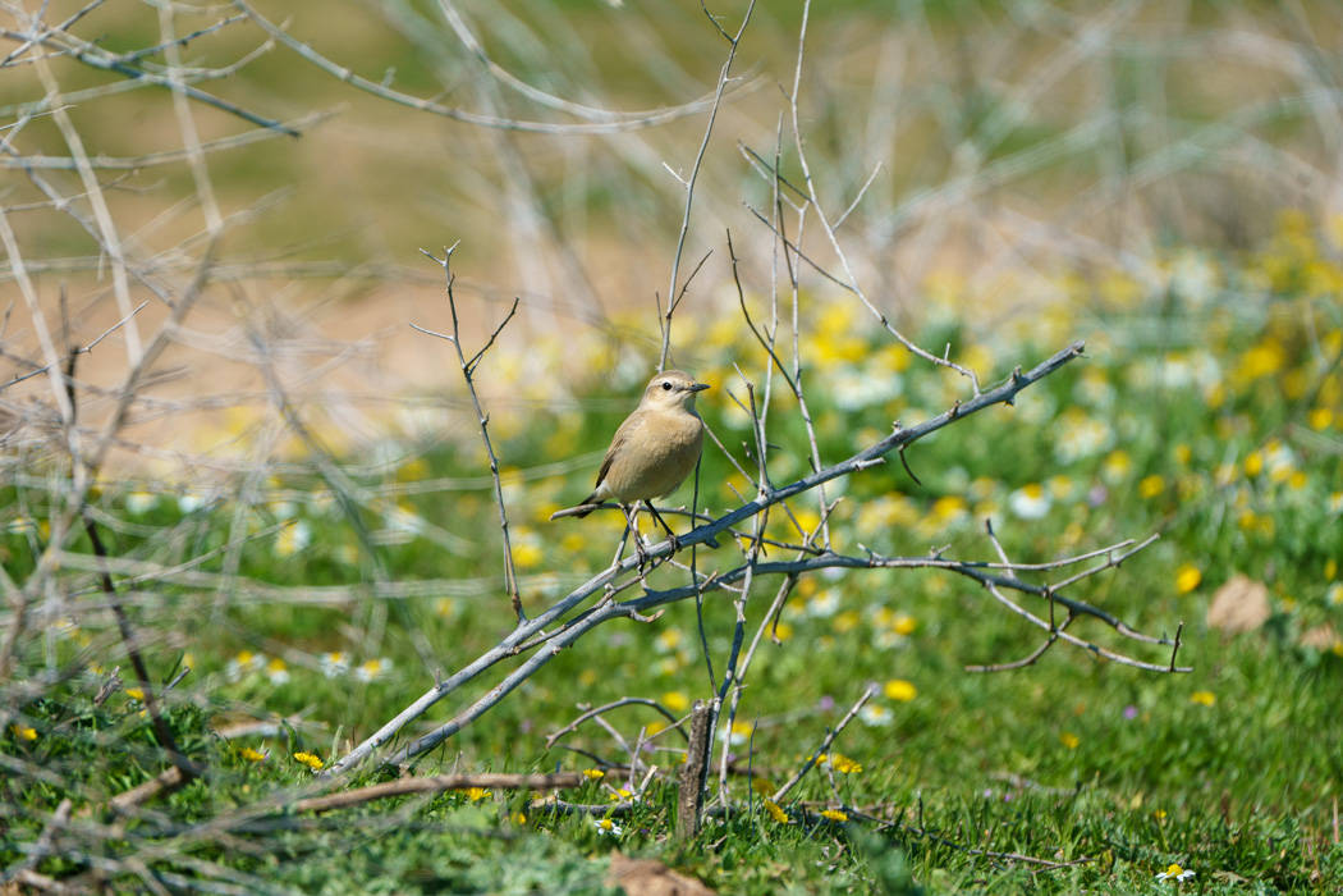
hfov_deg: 3.4
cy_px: 448
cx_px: 672
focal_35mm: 600
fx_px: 22382
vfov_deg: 2.3
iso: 320
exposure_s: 1/1600
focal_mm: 600
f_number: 7.1
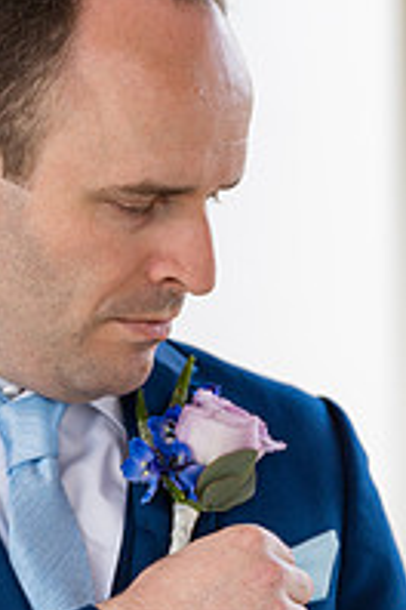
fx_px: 3874
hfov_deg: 6.0
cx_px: 40
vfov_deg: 9.0
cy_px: 434
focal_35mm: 229
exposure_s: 1/640
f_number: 2.8
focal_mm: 101
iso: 320
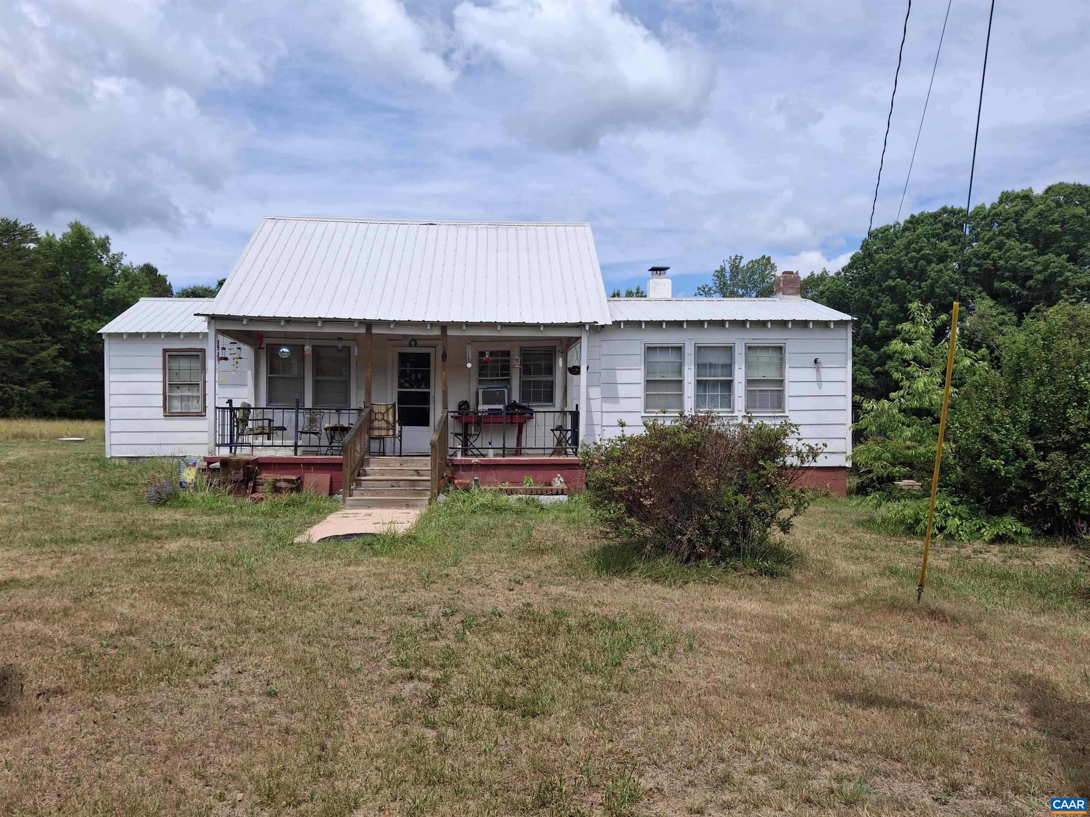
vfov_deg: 54.9
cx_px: 545
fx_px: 787
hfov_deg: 69.4
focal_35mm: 25
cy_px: 408
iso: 25
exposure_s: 1/1431
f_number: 1.8
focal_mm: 4.69
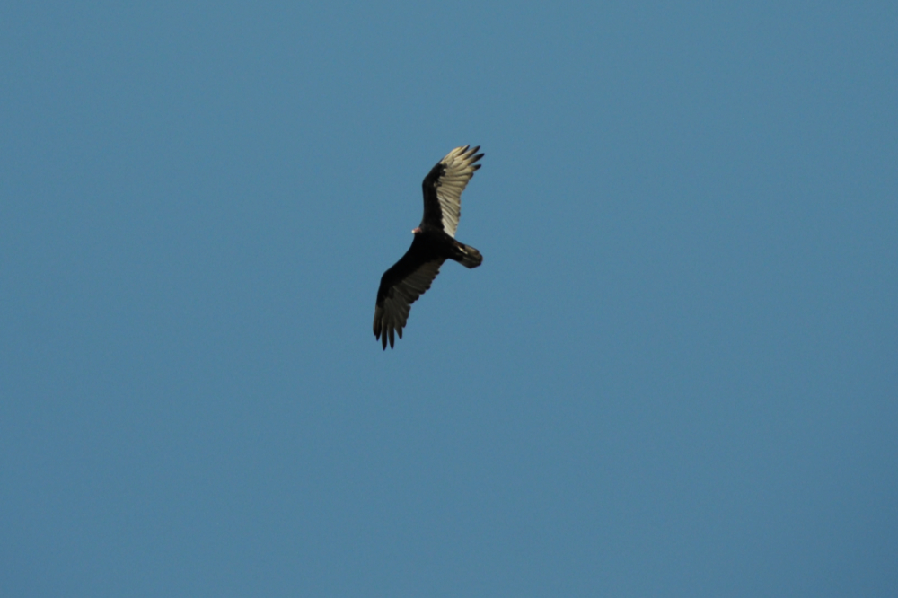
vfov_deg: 4.6
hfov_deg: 6.9
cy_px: 299
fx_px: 7480
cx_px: 449
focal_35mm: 300
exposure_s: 1/2000
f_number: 5.6
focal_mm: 200
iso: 250
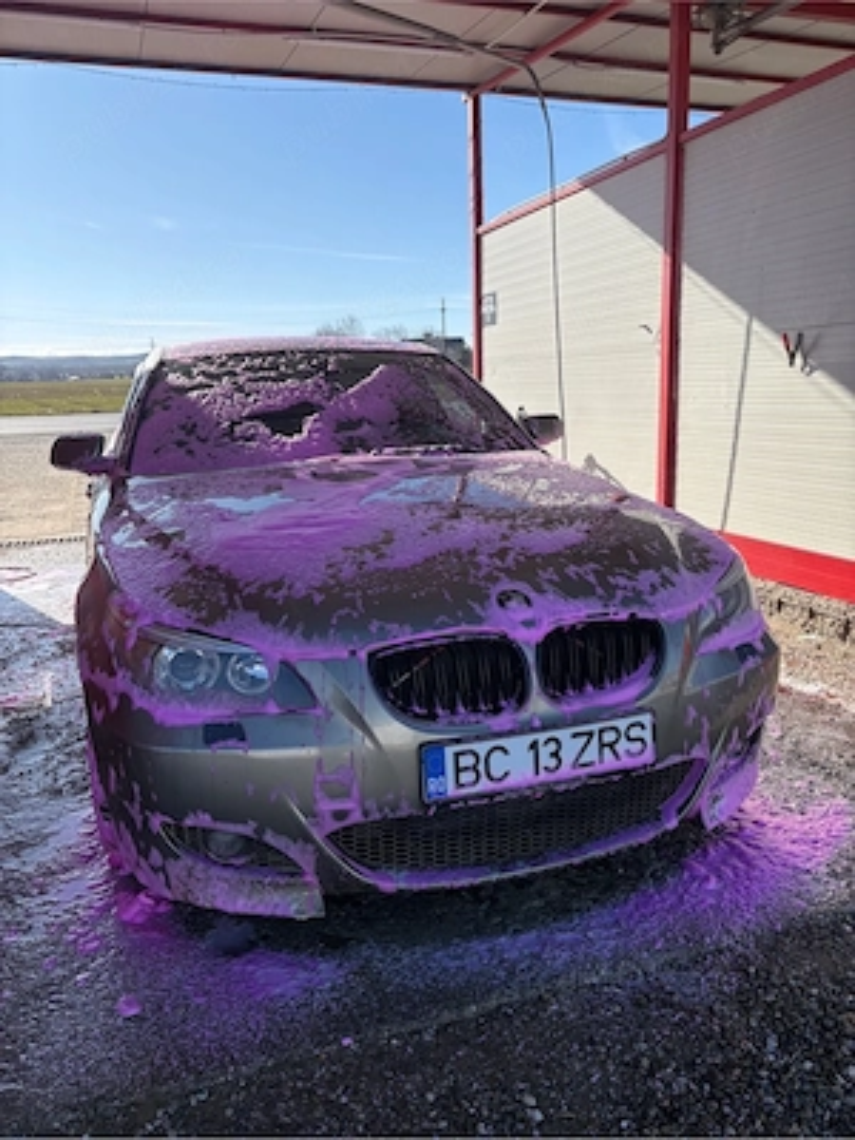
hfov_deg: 53.1
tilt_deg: -12.2
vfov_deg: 67.3
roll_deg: +2.4
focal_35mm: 26
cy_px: 570
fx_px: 856
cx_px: 428
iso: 50
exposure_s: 1/2985
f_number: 1.6
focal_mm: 5.96
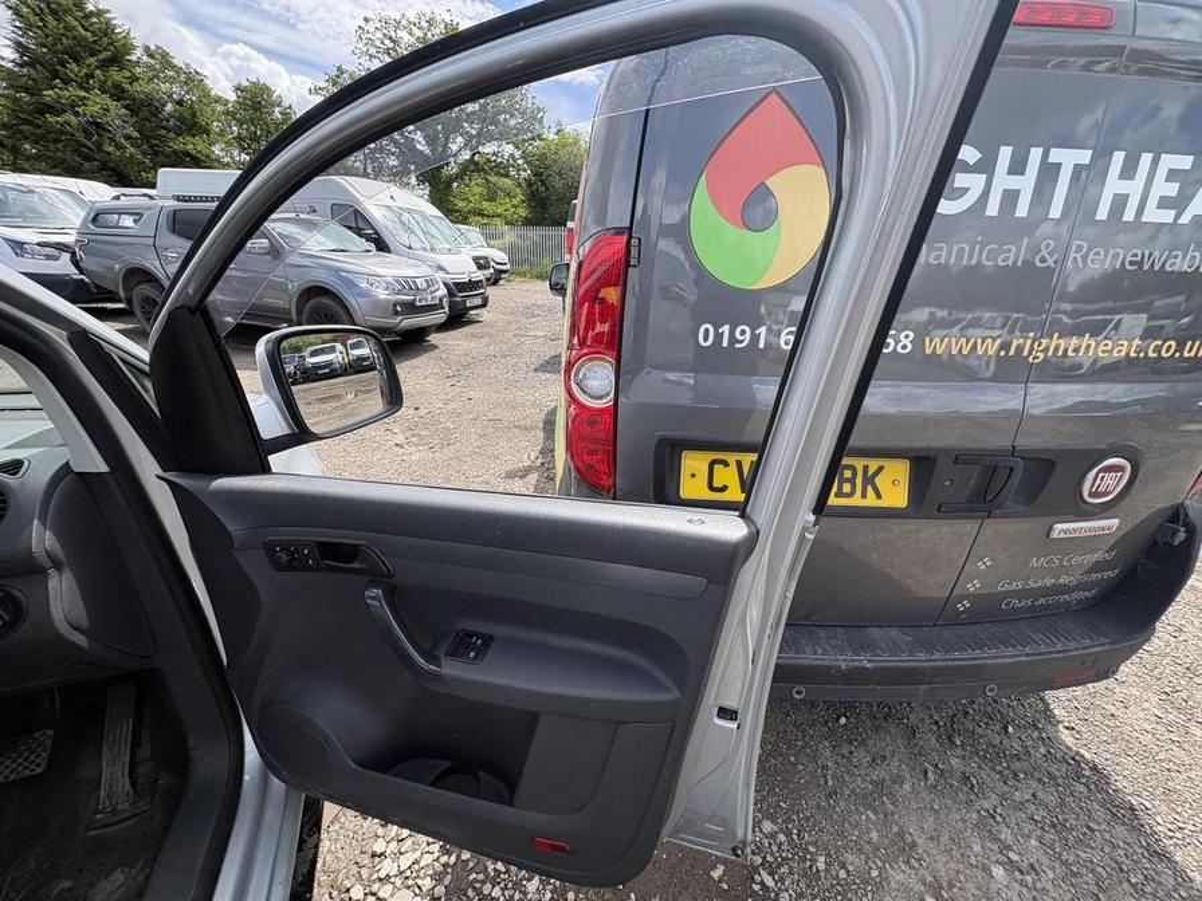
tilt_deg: -15.3
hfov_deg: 102.1
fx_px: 486
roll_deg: -1.3
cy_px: 450
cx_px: 601
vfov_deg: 85.7
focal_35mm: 14
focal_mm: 2.22
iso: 40
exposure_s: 1/646
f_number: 2.2
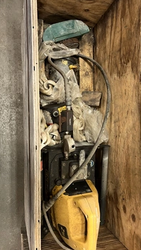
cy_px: 133
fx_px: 213
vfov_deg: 61.0
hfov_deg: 36.4
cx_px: 90
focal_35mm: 32
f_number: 1.5
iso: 250
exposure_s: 1/60
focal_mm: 5.7
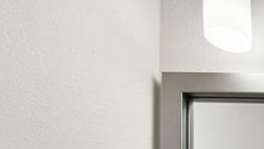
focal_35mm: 87
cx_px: 617
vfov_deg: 10.2
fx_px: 609
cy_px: 444
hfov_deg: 15.3
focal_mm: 10
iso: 100
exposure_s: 1/6
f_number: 8
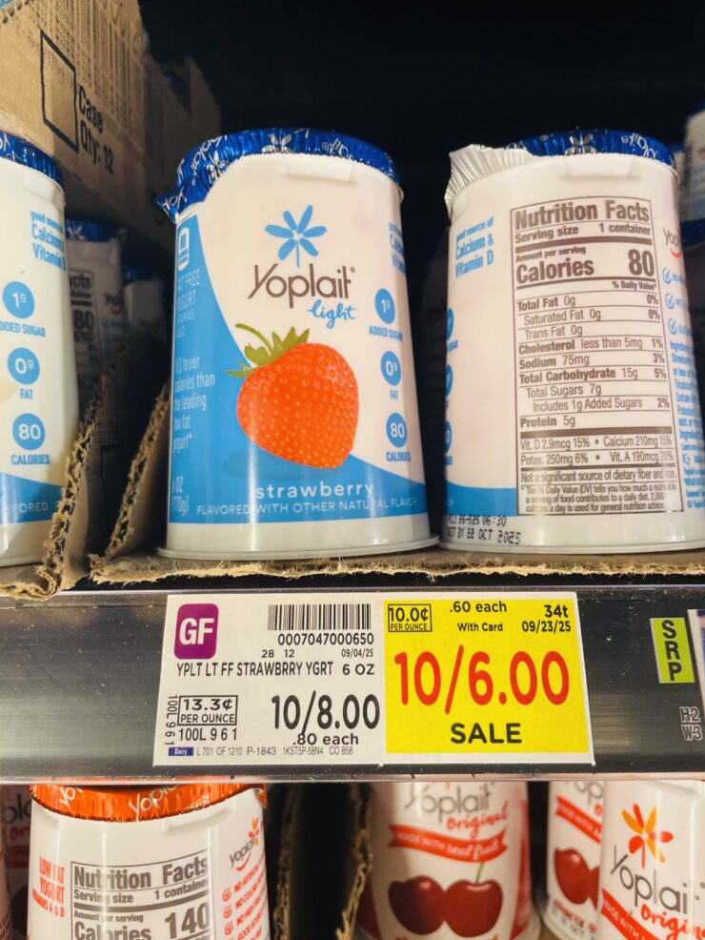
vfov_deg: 65.3
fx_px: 733
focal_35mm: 27
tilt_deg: -3.7
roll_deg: +1.5
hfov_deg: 51.4
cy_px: 479
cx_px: 351
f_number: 1.6
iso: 80
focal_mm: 4.2
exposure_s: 1/121
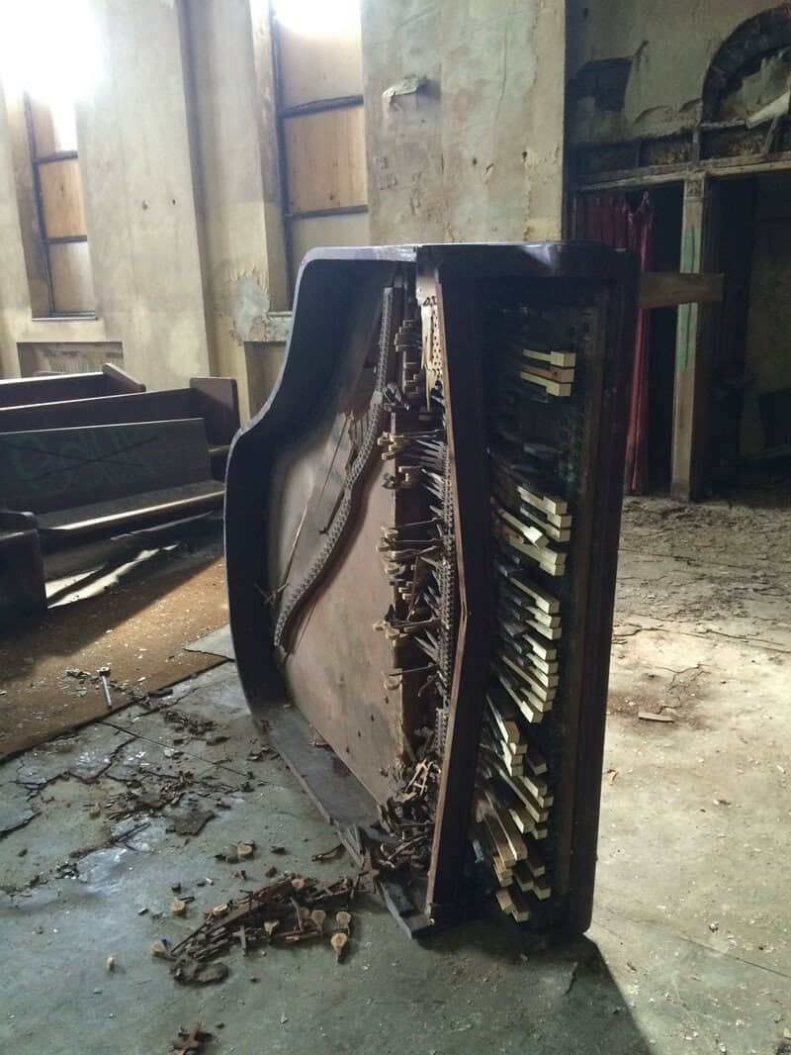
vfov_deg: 61.6
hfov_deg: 48.2
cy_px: 528
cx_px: 396
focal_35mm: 29
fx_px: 883
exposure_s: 1/24
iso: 320
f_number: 2.2
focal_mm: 4.2
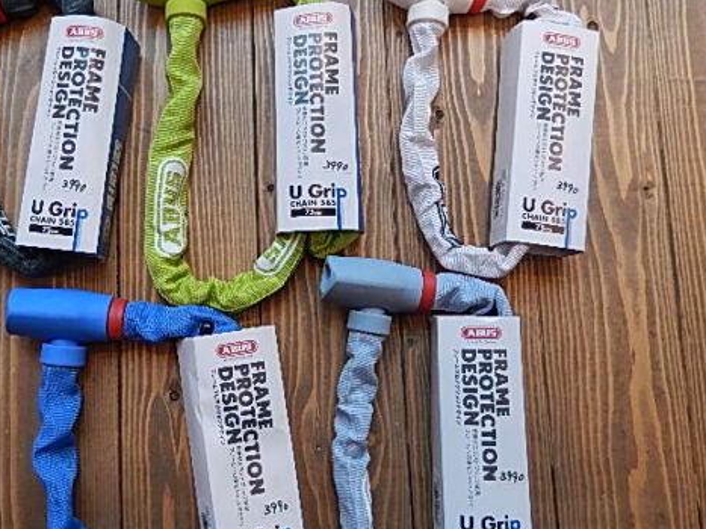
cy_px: 257
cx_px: 286
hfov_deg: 59.5
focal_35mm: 30
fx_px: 612
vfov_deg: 46.8
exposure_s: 1/30
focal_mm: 4.5
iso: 200
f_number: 3.4
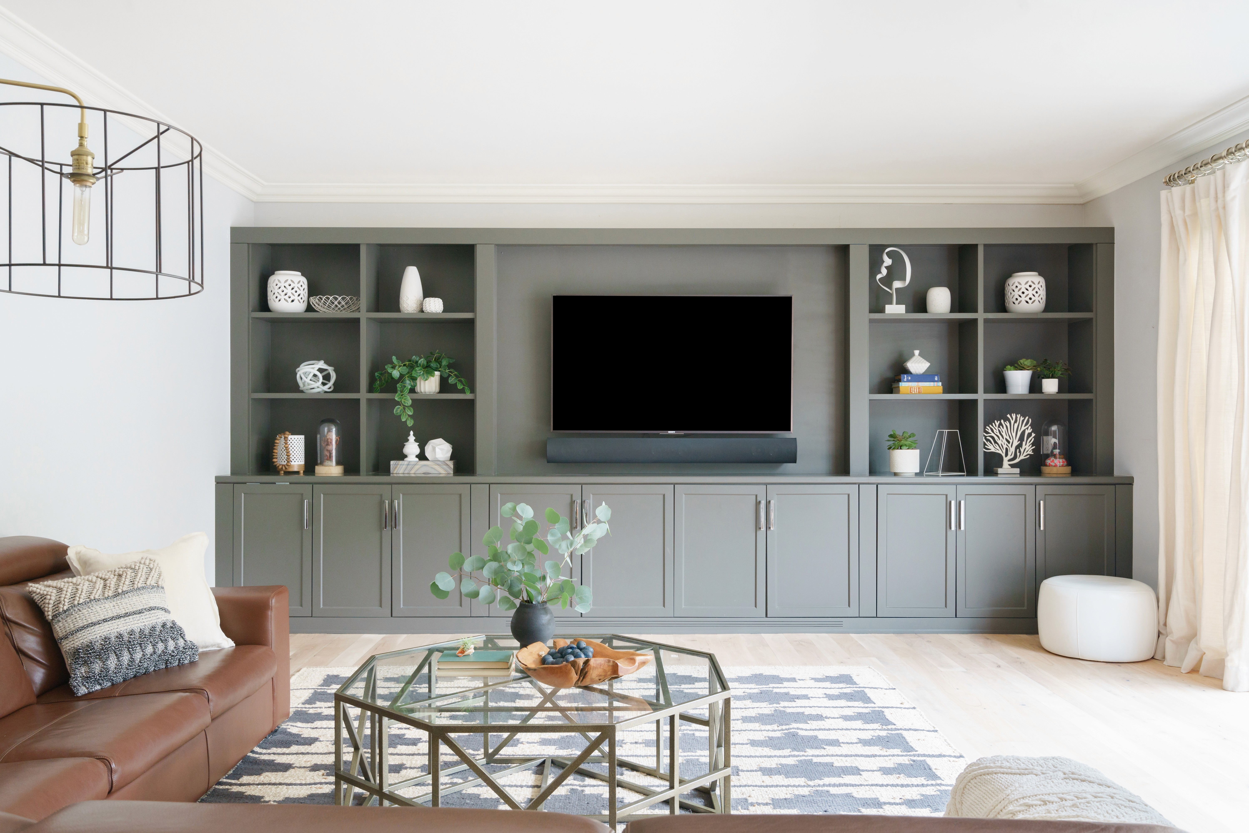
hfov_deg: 61.9
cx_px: 624
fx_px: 1041
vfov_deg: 43.6
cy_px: 416
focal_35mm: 30
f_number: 9
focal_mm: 30
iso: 500
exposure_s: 1/6
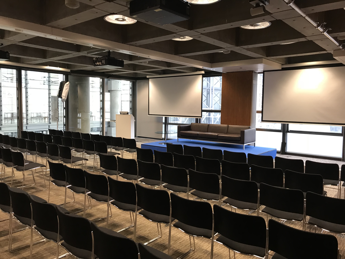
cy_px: 130
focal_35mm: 28
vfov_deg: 49.7
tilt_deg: -4.5
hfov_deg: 63.4
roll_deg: +0.1
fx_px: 279
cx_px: 172
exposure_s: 1/17
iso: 40
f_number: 1.8
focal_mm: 3.99
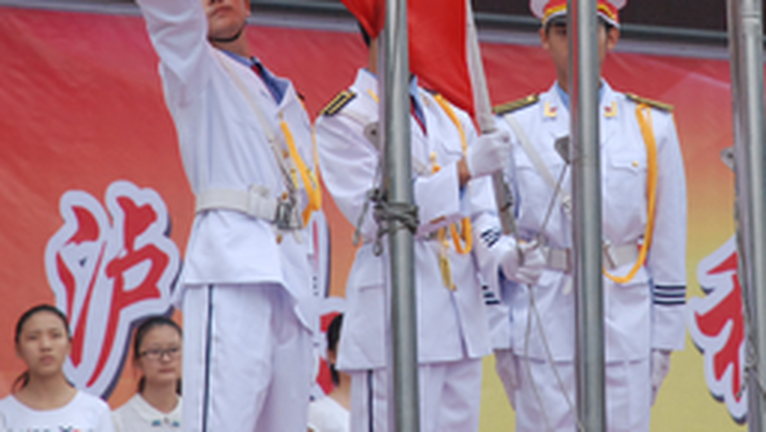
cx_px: 489
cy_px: 21
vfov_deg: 2.9
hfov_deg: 5.2
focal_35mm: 413
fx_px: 8395
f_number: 5.6
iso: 800
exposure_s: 1/500
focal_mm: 135
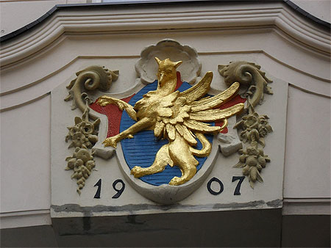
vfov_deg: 14.1
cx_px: 166
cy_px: 124
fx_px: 1005
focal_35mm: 105
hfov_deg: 18.7
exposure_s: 1/125
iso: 100
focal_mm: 18.9
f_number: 5.8
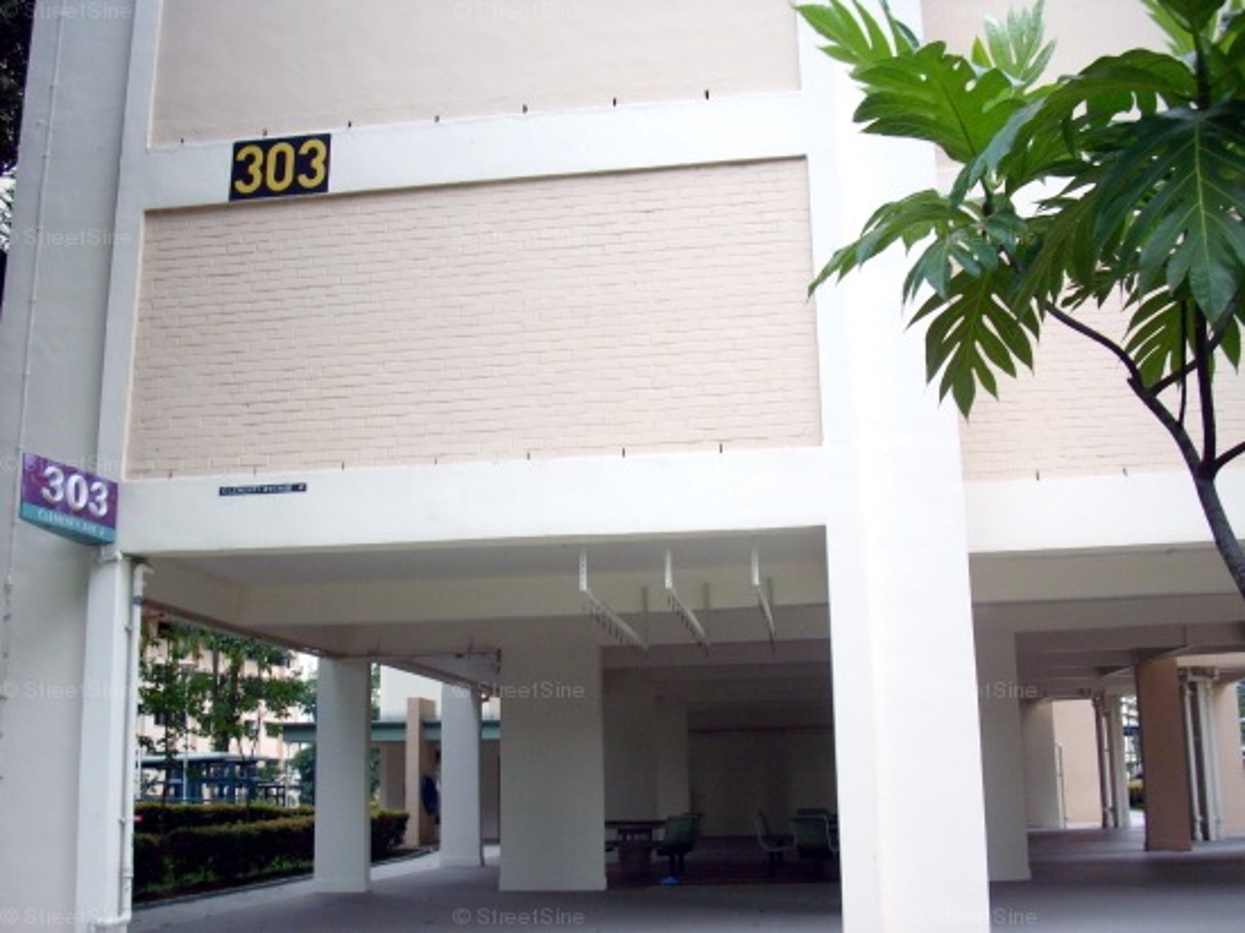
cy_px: 466
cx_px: 622
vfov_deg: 38.6
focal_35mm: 37
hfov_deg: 50.2
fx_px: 1330
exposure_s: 1/50
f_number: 2.8
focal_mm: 6.2
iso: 106
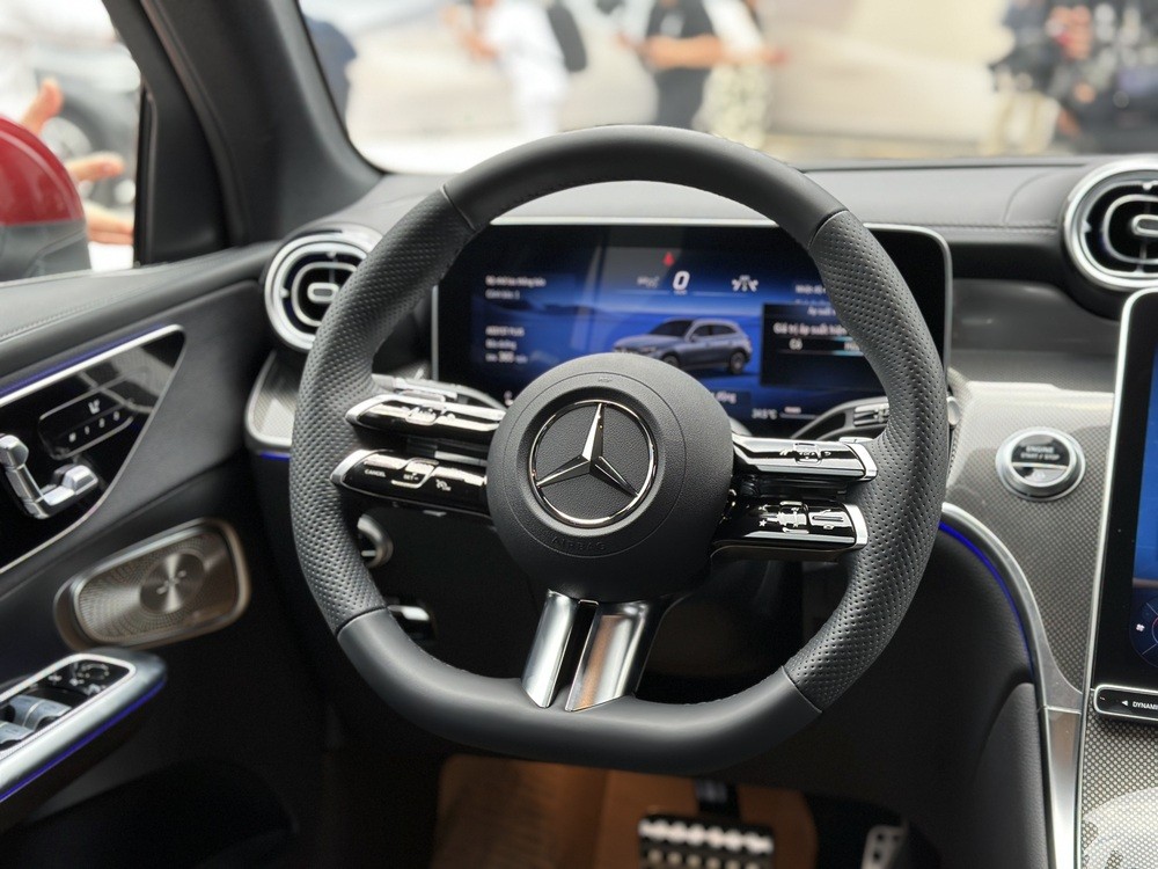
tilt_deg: -15.1
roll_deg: +1.1
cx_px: 579
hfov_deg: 39.7
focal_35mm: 48
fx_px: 1606
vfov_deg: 30.3
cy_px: 434
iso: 80
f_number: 1.78
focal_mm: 6.86
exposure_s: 1/236
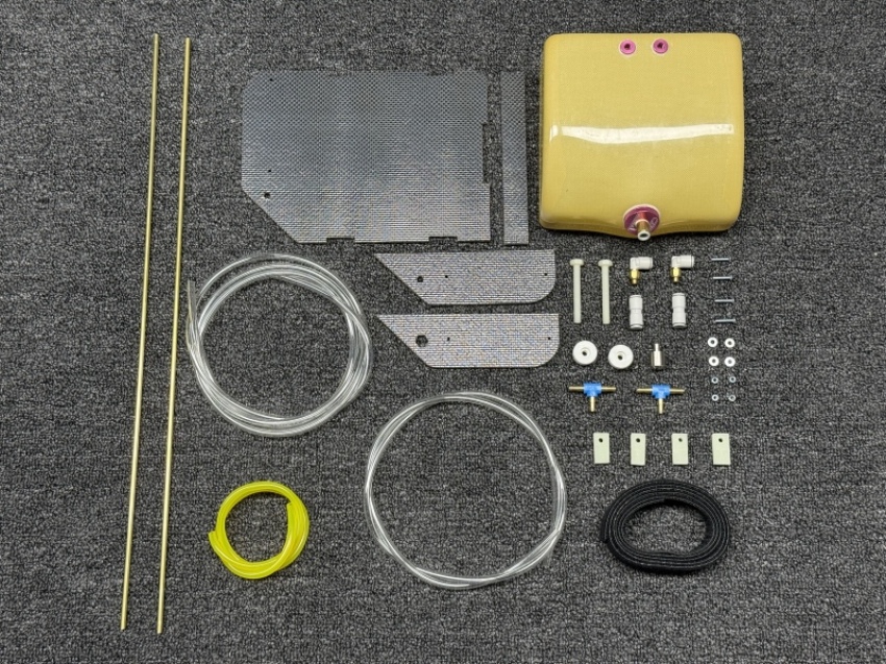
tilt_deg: -75.9
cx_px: 443
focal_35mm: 48
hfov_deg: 39.7
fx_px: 1228
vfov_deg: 30.3
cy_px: 332
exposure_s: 1/50
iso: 64
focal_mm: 6.76
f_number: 1.78
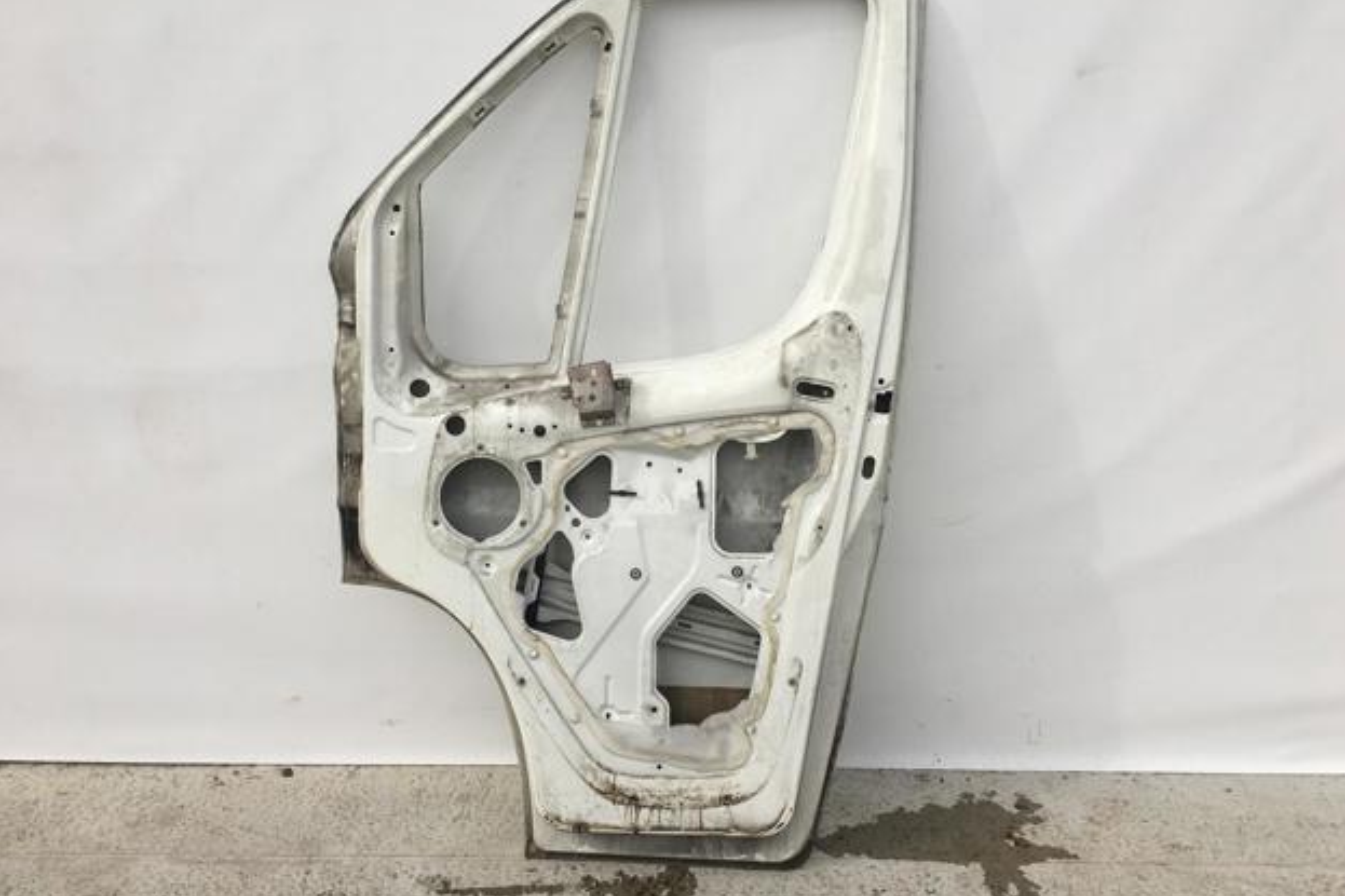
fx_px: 1158
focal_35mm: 31
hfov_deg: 60.3
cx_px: 689
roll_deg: +1.2
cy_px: 391
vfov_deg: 42.2
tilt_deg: -13.1
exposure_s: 1/1832
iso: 25
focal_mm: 4.15
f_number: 2.2
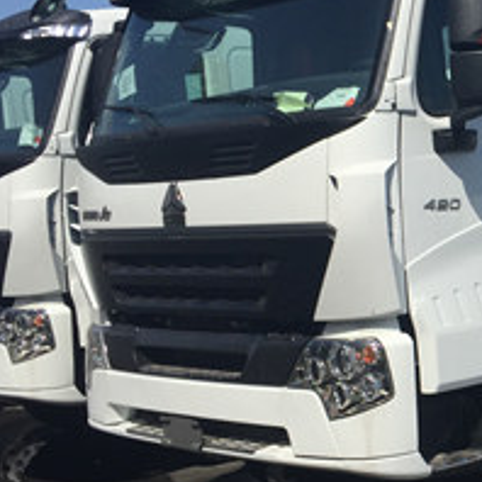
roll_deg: +0.3
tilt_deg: -2.7
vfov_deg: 24.3
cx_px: 567
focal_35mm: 71
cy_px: 239
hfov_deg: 22.5
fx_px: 1118
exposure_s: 1/2825
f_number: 2.2
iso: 32
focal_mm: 4.15
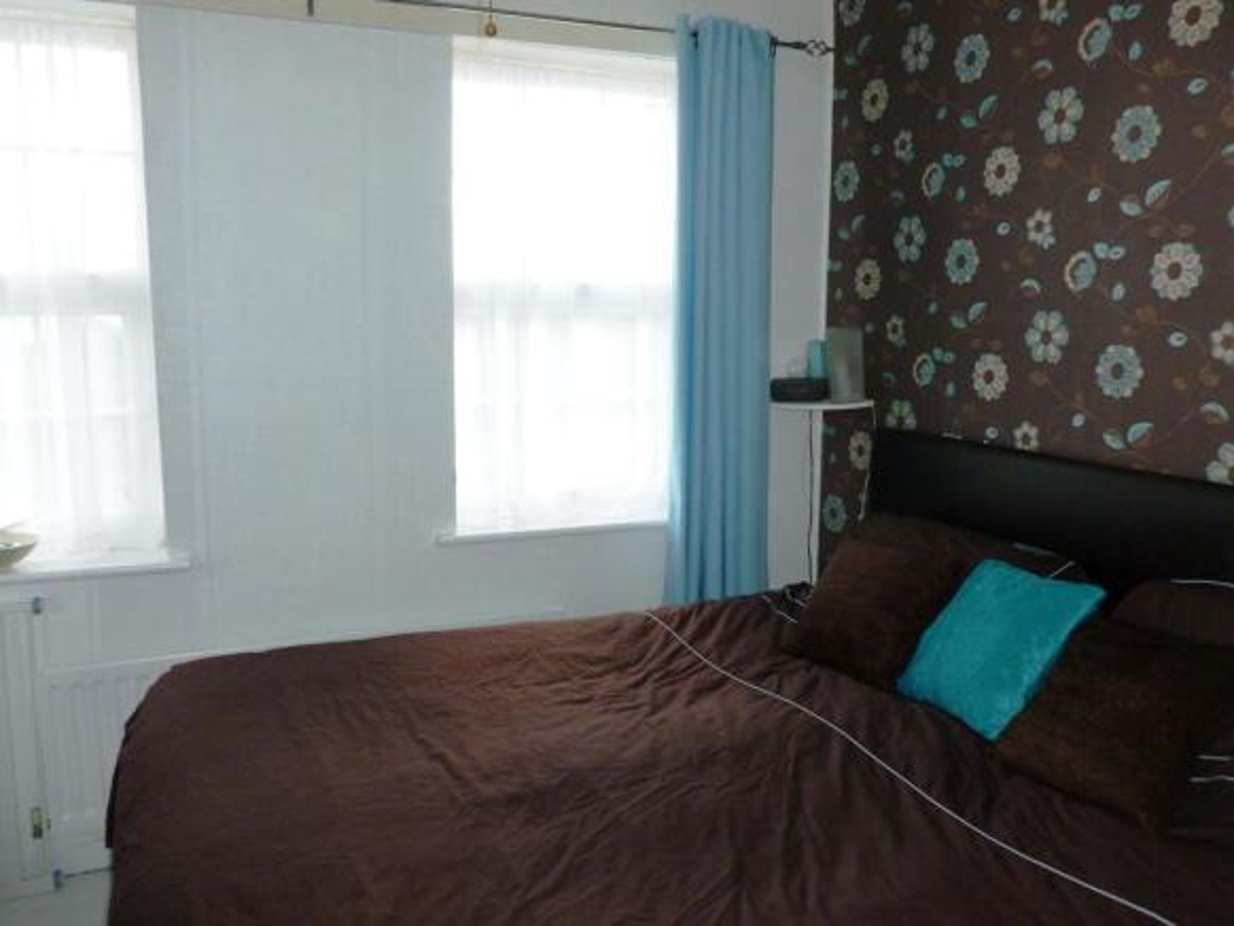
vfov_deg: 49.8
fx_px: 999
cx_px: 617
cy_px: 463
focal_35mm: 28
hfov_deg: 63.4
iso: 250
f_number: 3.3
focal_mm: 5
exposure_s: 1/60
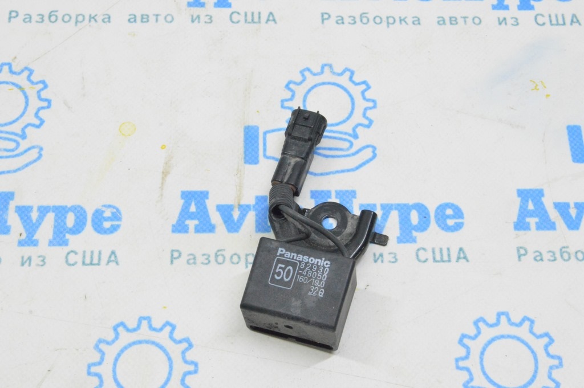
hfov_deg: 35.1
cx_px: 292
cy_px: 194
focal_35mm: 57
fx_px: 924
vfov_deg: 23.7
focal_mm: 38
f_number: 20
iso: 6400
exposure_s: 1/20
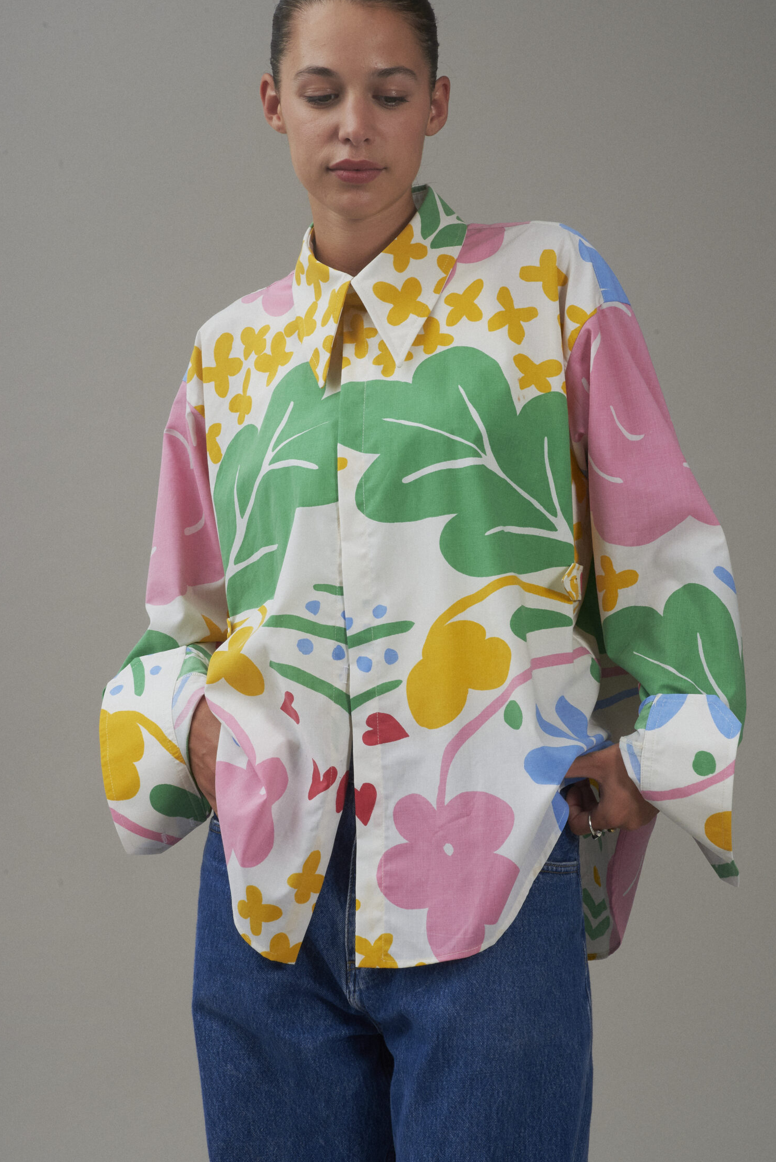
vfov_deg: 18.7
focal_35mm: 109
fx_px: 3521
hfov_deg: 12.6
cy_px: 616
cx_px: 393
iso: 200
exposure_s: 1/160
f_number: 13
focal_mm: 95
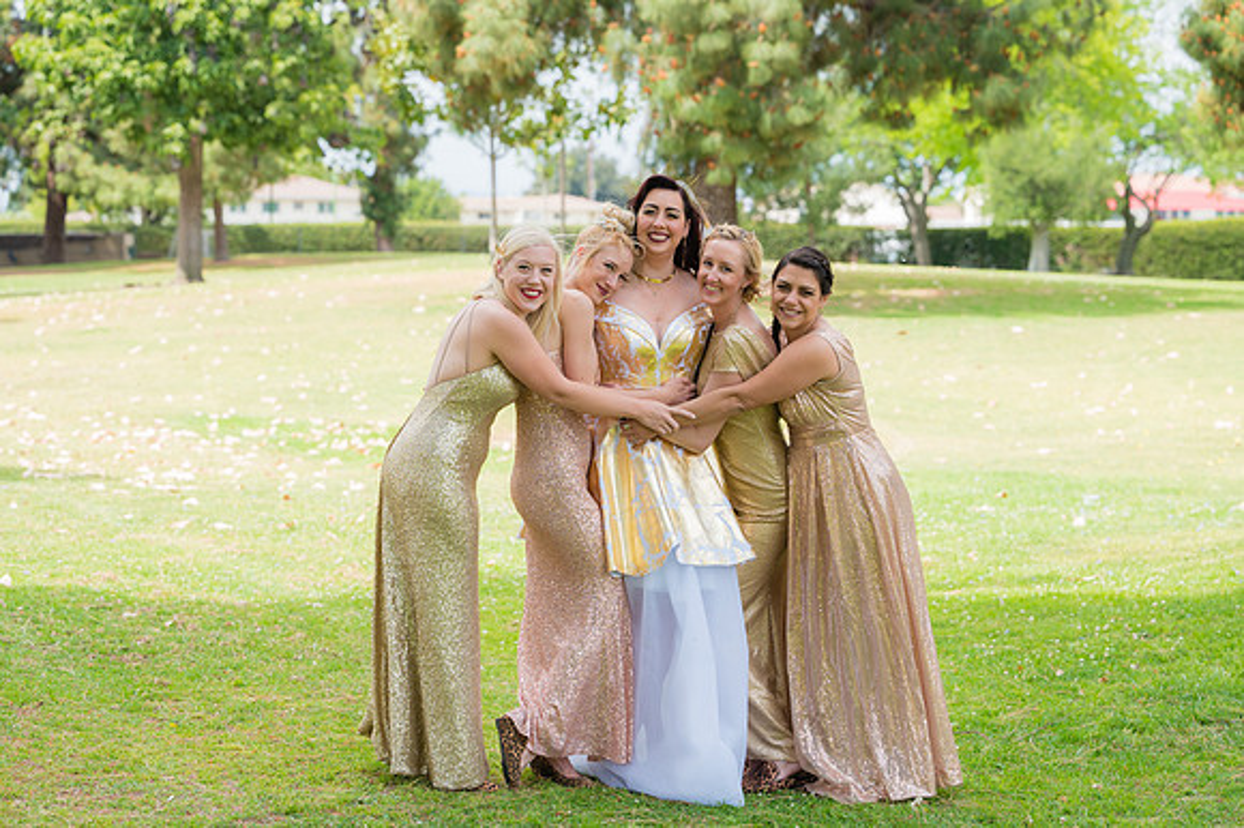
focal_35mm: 82
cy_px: 414
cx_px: 622
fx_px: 2832
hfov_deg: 24.8
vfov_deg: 16.6
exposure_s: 1/2000
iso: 500
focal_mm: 82
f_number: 4
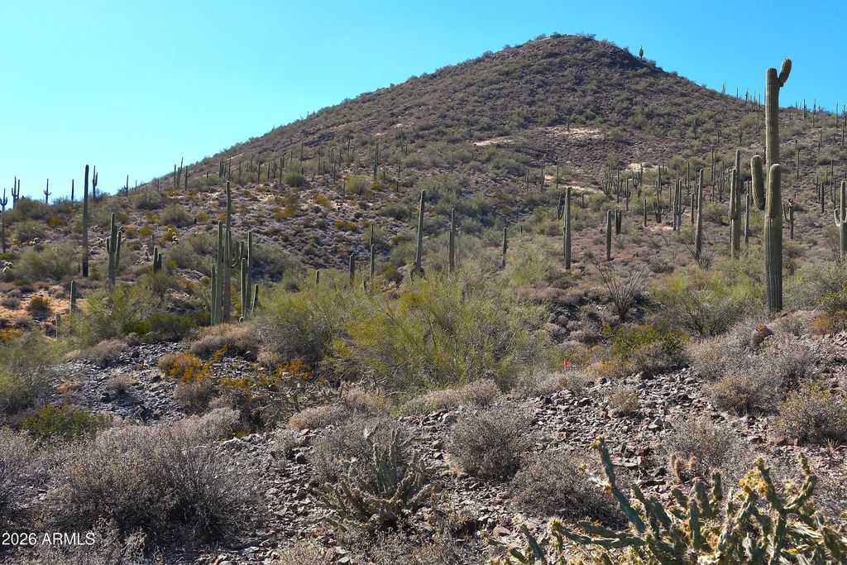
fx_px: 847
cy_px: 282
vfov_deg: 36.9
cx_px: 424
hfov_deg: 53.1
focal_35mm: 36
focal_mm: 24
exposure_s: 1/400
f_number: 10
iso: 200
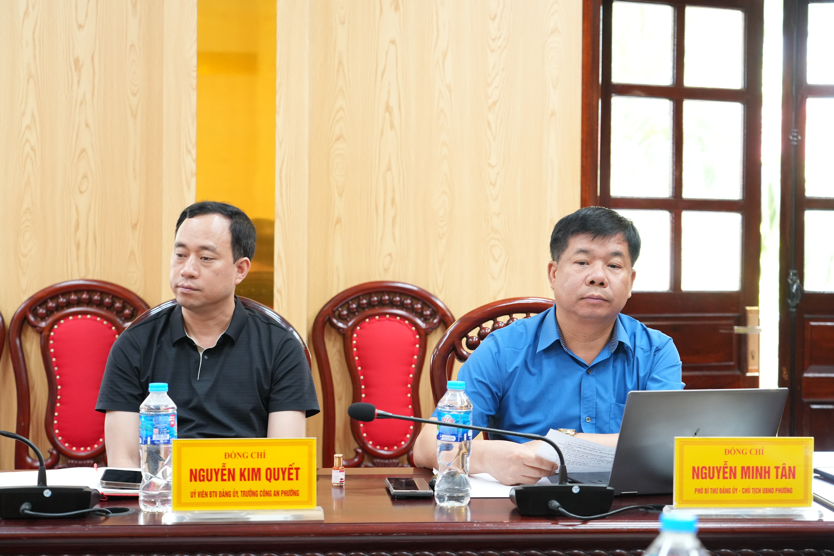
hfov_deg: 33.4
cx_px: 417
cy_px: 278
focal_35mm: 60
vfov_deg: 22.6
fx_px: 1390
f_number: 4.5
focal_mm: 60
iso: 3200
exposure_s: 1/100
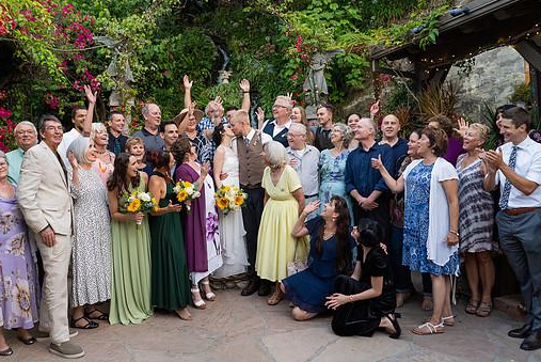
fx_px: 481
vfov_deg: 41.1
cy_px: 158
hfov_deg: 58.7
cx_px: 261
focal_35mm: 32
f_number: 3.2
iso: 500
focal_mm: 28
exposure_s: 1/500
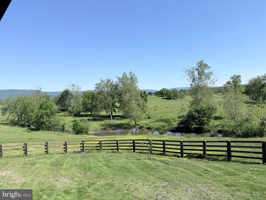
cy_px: 100
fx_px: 184
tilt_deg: -0.4
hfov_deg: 71.6
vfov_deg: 56.8
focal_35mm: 24
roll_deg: +3.2
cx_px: 133
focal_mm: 6.76
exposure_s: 1/4673
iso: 80
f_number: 1.78
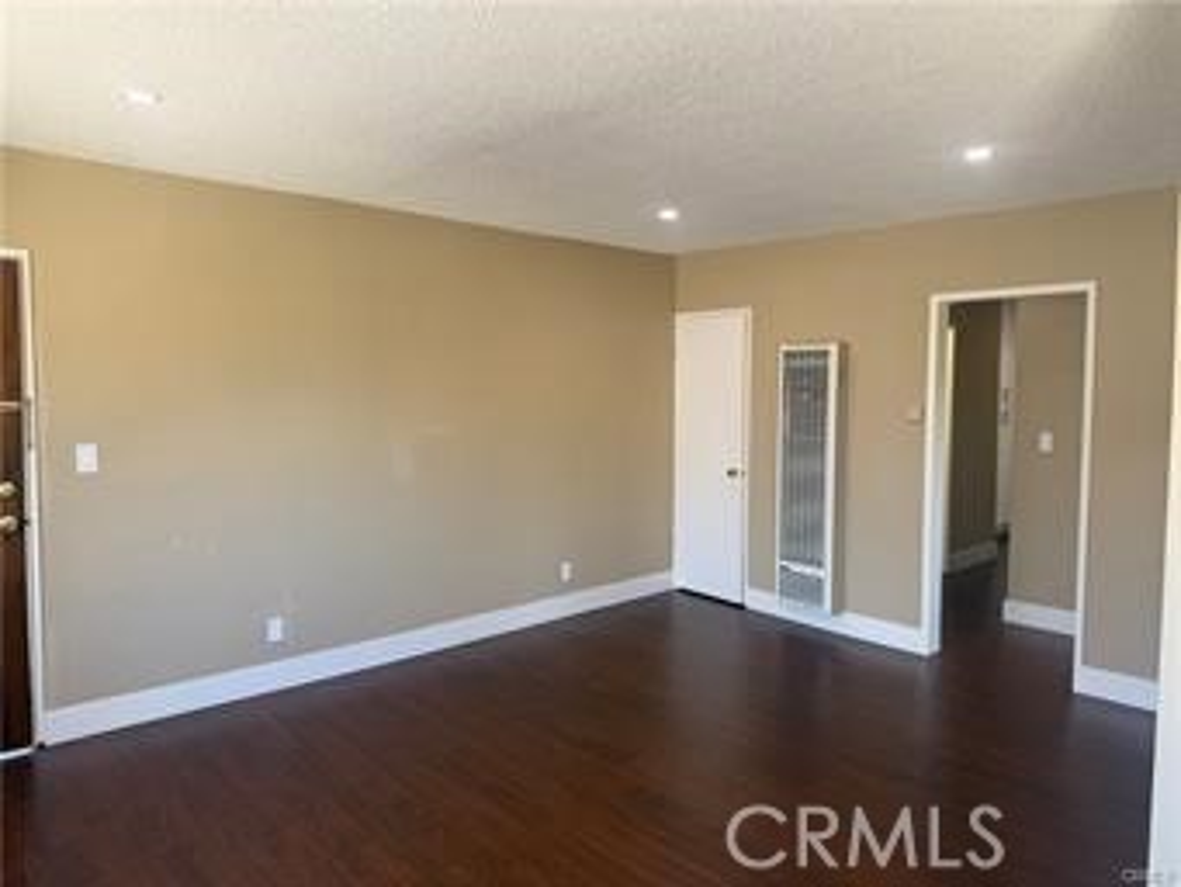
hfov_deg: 71.6
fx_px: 819
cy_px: 444
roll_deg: -0.3
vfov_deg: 56.8
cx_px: 590
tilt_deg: -2.9
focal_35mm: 24
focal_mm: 6.76
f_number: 1.78
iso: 100
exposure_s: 1/121
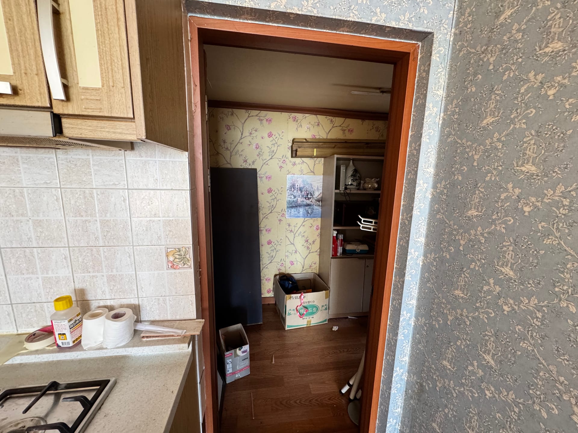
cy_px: 216
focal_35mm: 14
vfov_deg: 85.7
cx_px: 289
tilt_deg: -10.5
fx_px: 234
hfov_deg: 102.1
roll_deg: -1.4
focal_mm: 2.22
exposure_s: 1/60
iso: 320
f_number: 2.2
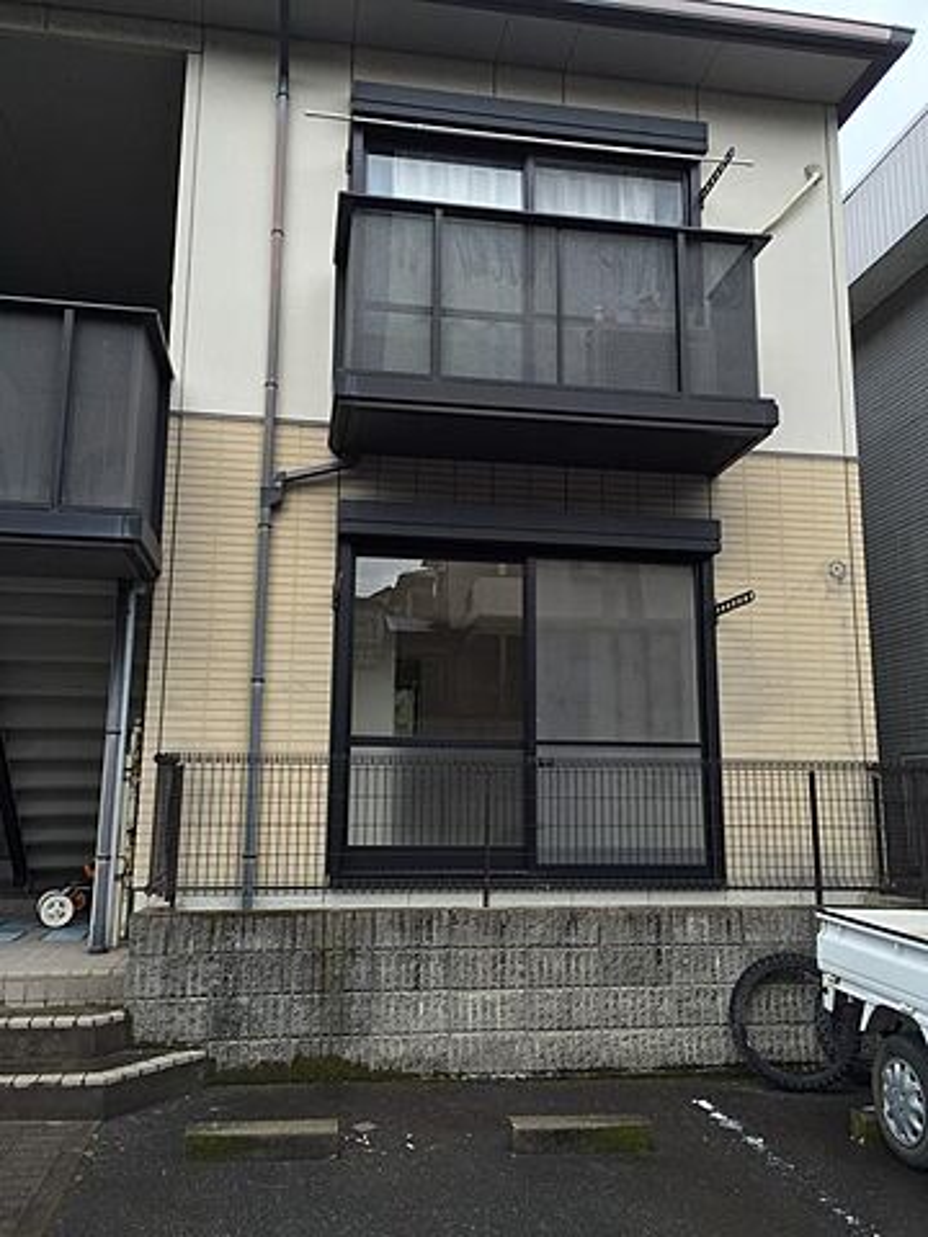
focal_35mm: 29
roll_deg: -1.1
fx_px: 1037
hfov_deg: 48.2
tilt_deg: +13.2
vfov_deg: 61.7
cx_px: 464
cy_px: 618
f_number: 2.2
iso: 32
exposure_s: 1/449
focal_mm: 4.15
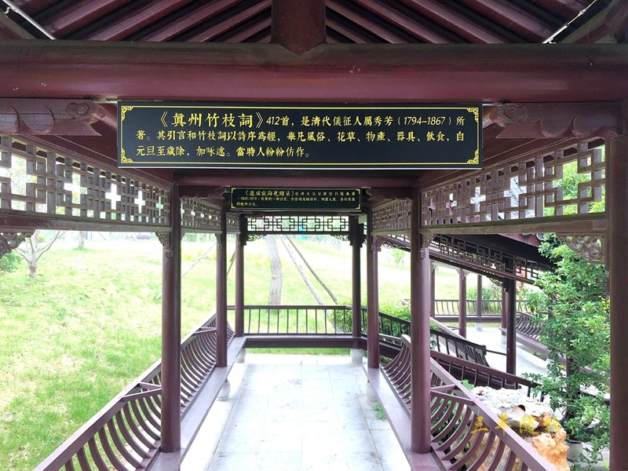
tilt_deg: -0.6
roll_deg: +0.8
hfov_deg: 63.4
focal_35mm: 28
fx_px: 508
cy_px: 236
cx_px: 314
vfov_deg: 49.7
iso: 32
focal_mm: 3.99
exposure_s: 1/30
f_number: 1.8
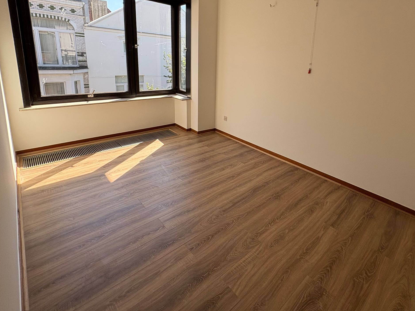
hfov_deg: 83.5
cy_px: 105
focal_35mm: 19
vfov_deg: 66.9
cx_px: 251
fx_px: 228
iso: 64
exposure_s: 1/392
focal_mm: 2.22
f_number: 2.2
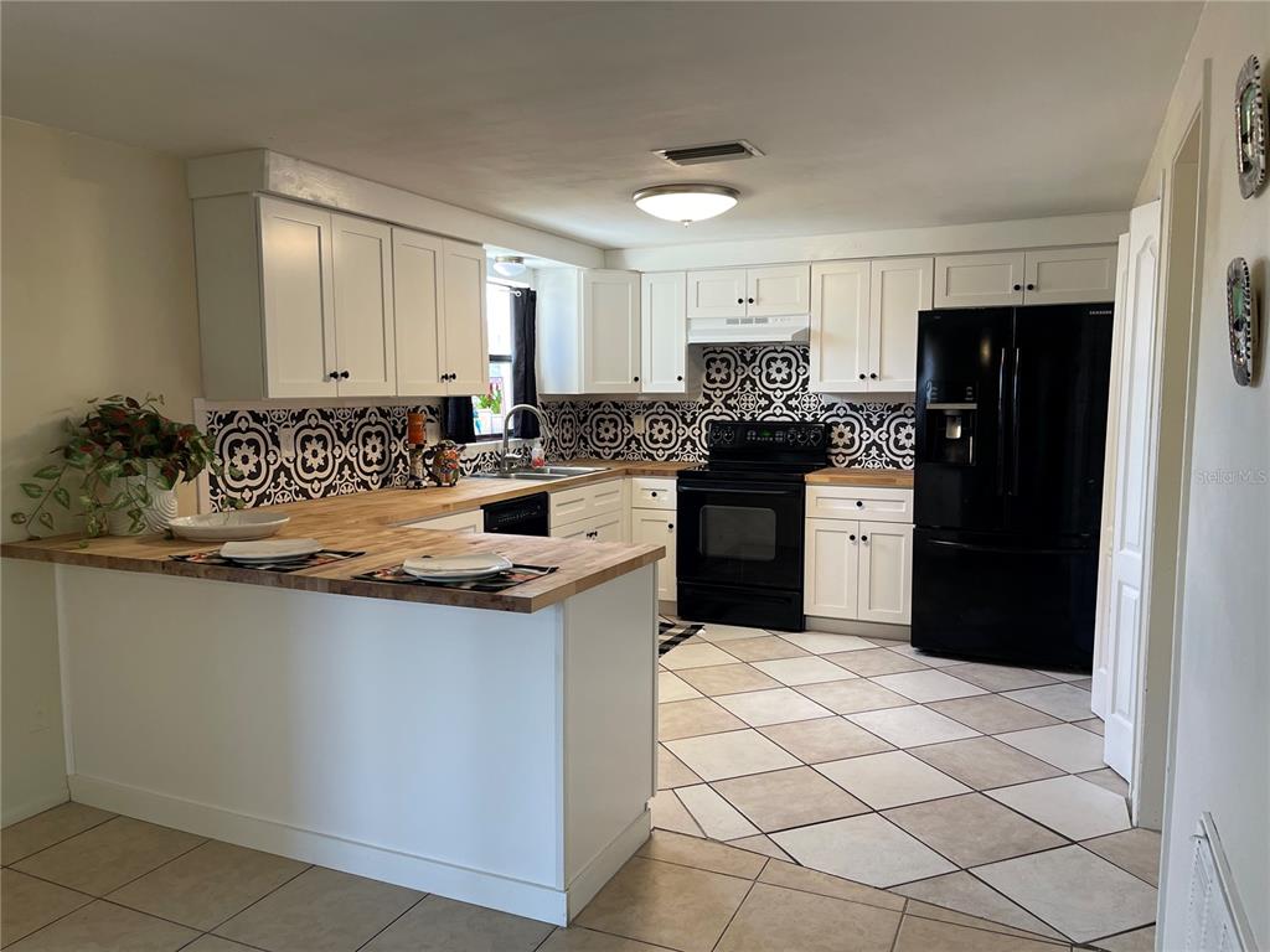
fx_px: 954
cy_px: 476
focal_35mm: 26
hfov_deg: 67.3
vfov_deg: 53.1
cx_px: 635
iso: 125
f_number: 1.6
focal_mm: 5.1
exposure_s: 1/120
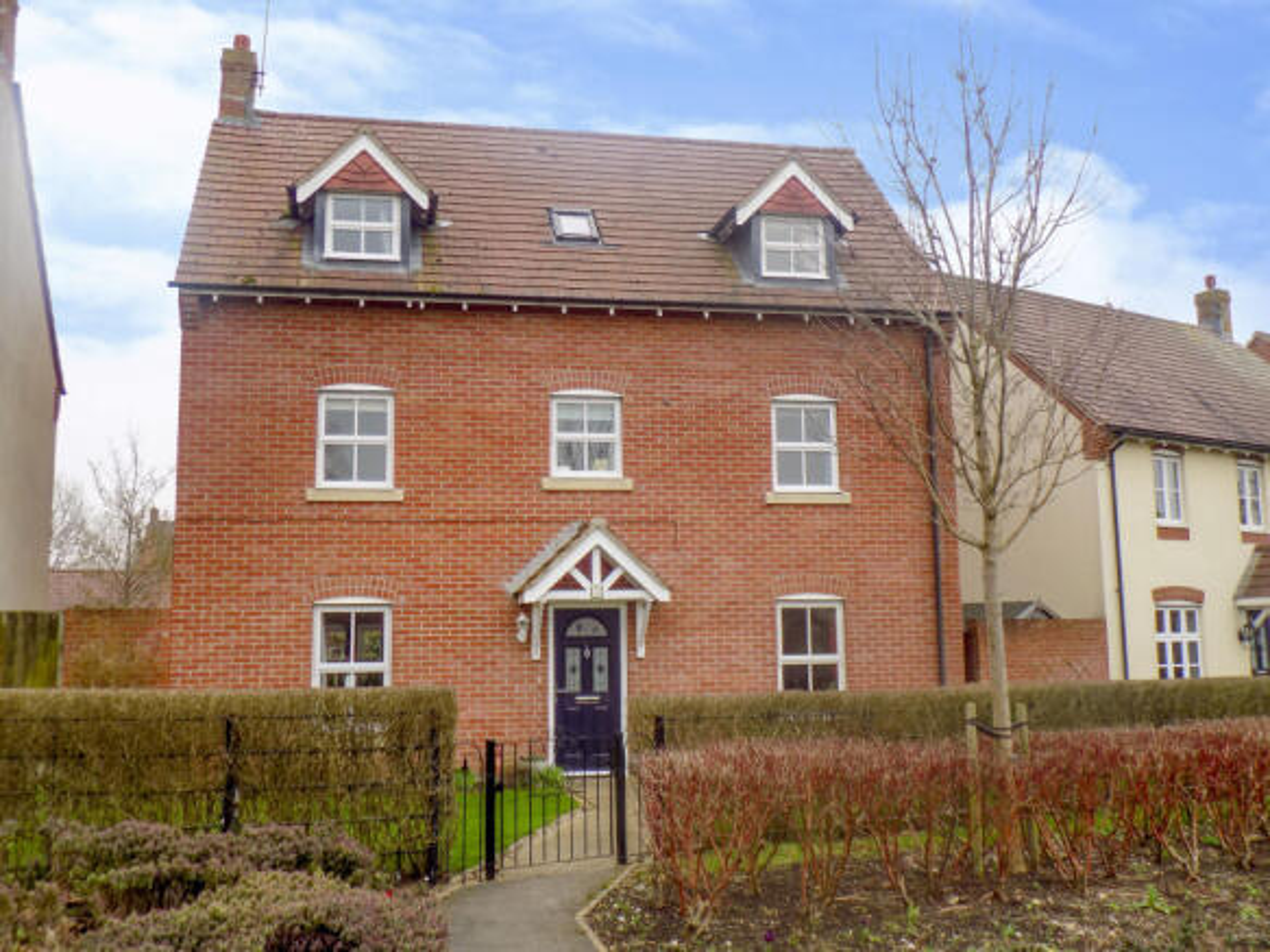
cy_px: 476
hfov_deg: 54.0
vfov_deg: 41.8
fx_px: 1247
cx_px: 635
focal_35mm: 34
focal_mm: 6.1
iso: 80
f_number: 3.4
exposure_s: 1/160
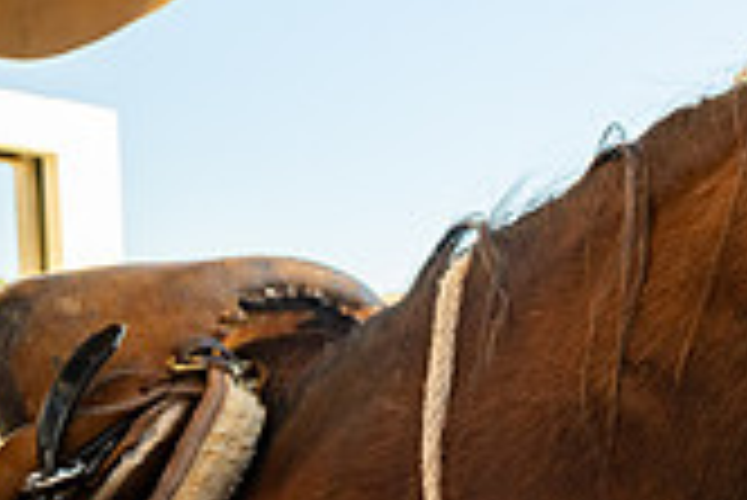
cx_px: 918
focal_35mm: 49
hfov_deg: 32.5
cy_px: 435
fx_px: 1018
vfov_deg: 26.8
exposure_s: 1/250
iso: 250
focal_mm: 14
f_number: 4
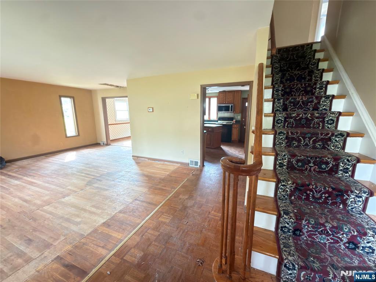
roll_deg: +0.4
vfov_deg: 85.7
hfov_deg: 102.1
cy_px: 141
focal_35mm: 14
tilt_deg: -11.2
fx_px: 152
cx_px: 188
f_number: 2.2
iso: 320
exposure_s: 1/24
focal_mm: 2.22
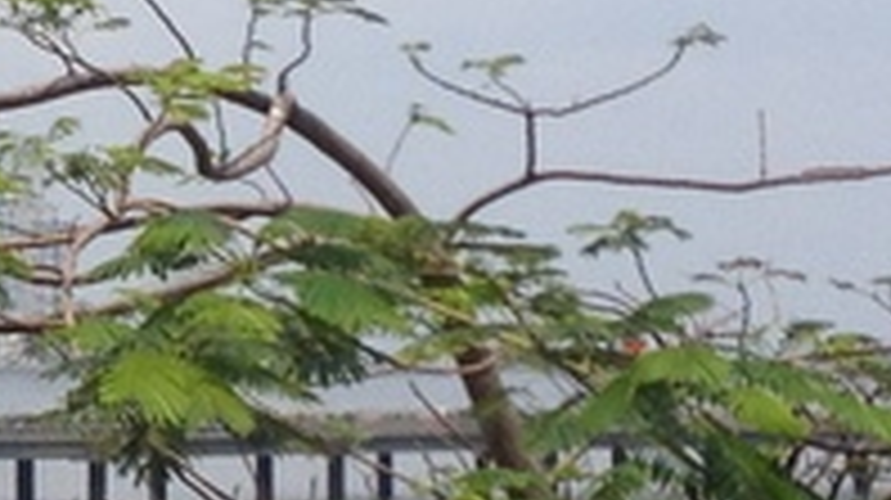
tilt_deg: -1.4
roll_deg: +0.4
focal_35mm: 231
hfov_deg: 9.1
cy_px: 189
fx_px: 5453
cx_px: -387
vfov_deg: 5.2
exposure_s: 1/2304
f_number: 2.4
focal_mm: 4.28
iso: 50
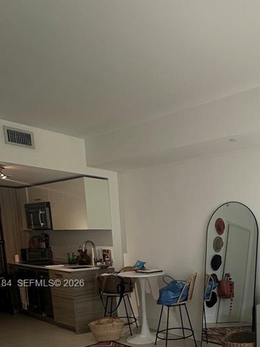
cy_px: 284
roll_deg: -0.3
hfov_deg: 39.1
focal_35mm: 32
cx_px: 259
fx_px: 320
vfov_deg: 52.6
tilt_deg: -8.7
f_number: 2.2
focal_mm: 2.22
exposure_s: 1/120
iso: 80
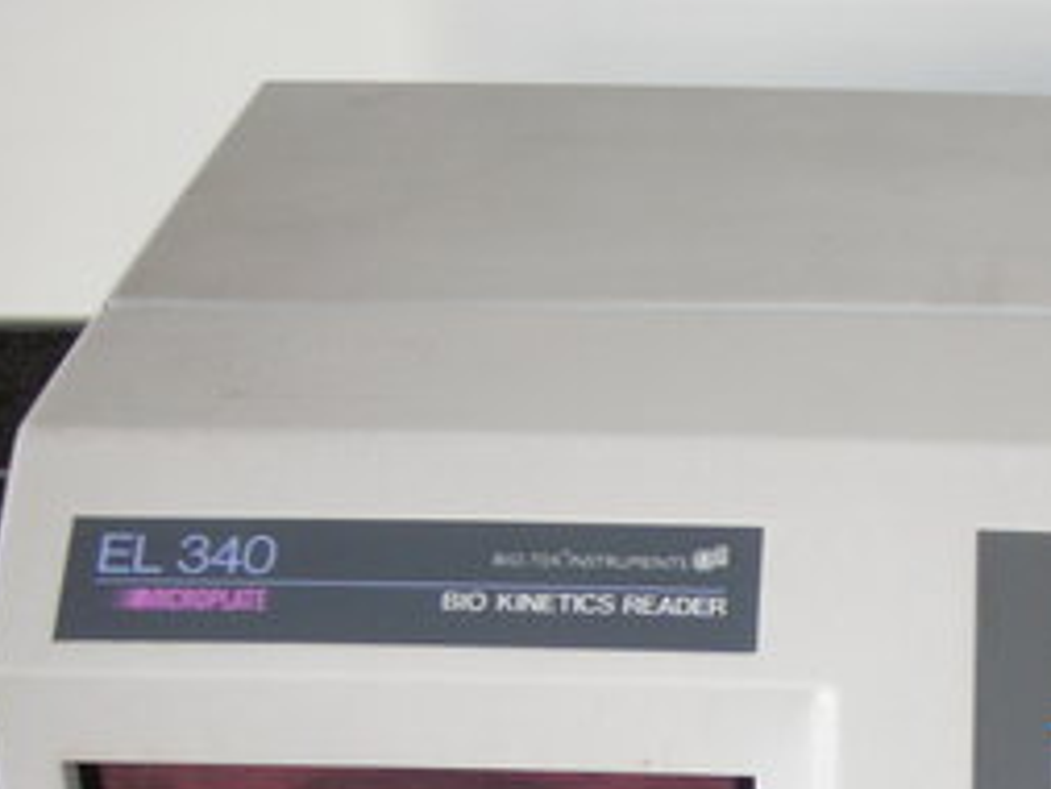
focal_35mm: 87
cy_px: 766
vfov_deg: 16.7
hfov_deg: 21.7
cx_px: 1051
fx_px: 2643
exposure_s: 1/30
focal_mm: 6.3
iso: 133
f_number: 3.2
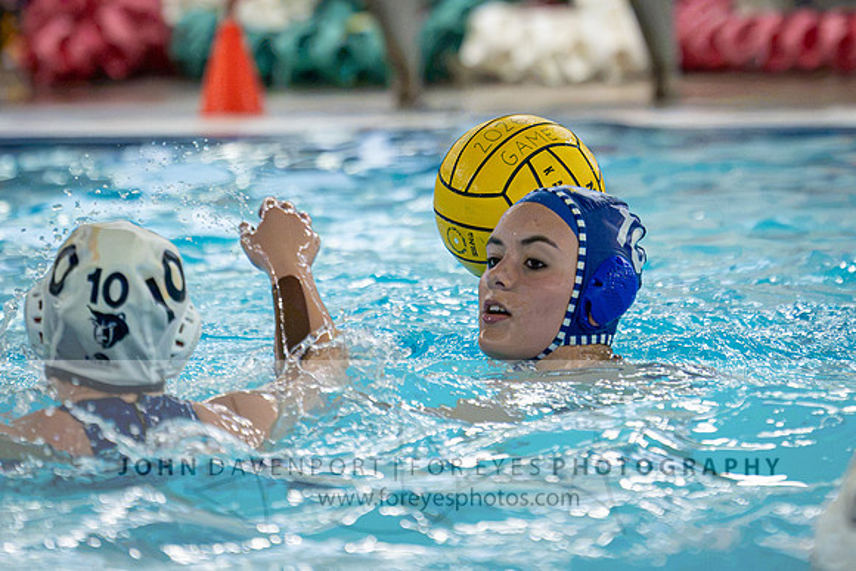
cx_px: 537
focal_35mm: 644
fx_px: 15317
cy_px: -7
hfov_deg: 3.2
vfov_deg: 2.1
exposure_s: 1/1000
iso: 16000
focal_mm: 280
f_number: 4
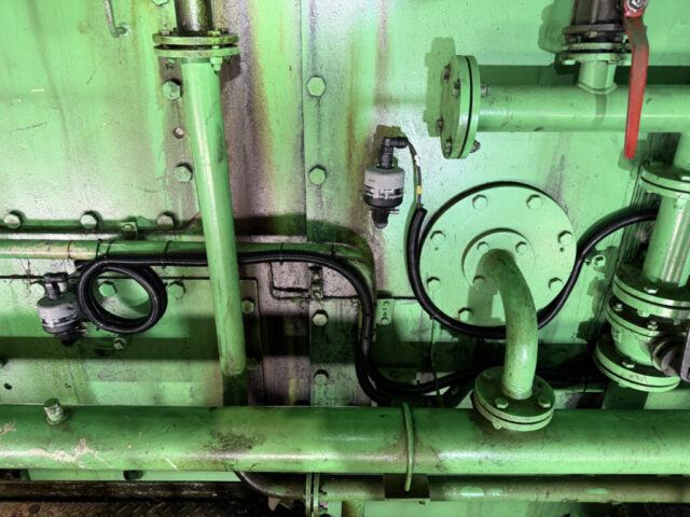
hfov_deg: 71.6
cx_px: 345
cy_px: 258
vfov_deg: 56.8
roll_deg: -1.0
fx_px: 478
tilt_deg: -37.7
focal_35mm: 24
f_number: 1.78
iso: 200
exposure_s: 1/50
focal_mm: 6.76
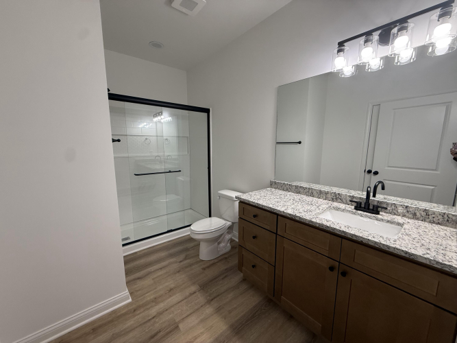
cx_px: 228
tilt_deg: -9.2
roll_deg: -0.1
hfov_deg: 102.1
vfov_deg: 85.7
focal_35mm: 14
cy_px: 172
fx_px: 185
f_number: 2.2
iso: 160
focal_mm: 2.22
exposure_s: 1/120
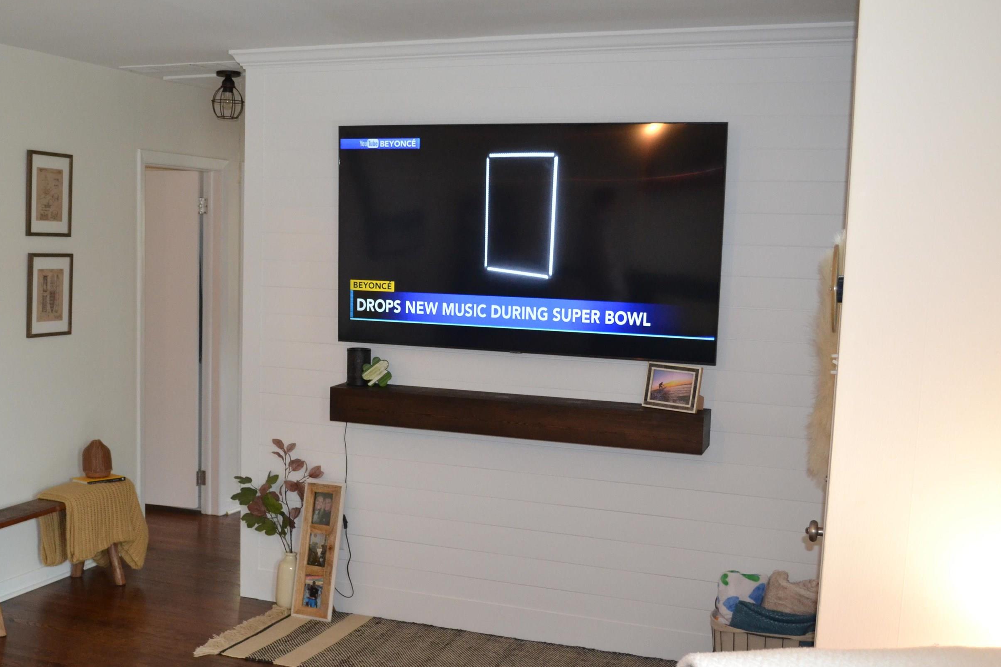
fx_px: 1168
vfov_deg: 31.8
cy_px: 388
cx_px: 365
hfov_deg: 45.9
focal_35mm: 42
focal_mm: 22
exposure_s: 1/60
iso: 1600
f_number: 4
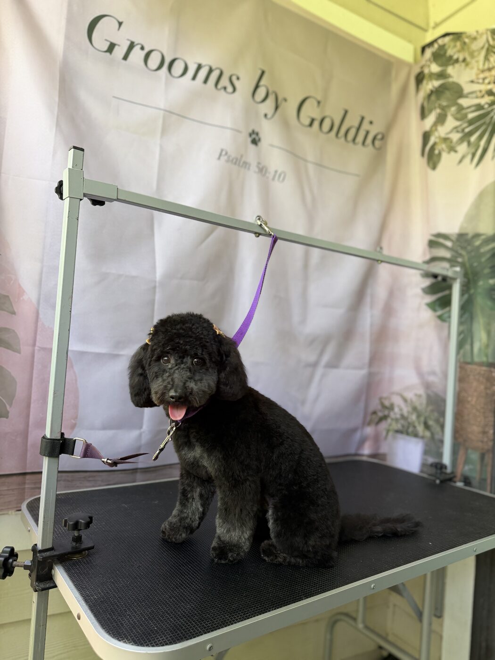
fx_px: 458
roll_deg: -4.6
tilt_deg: +2.6
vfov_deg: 71.6
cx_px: 248
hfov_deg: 56.8
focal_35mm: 24
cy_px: 330
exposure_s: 1/78
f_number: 1.78
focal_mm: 6.76
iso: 200
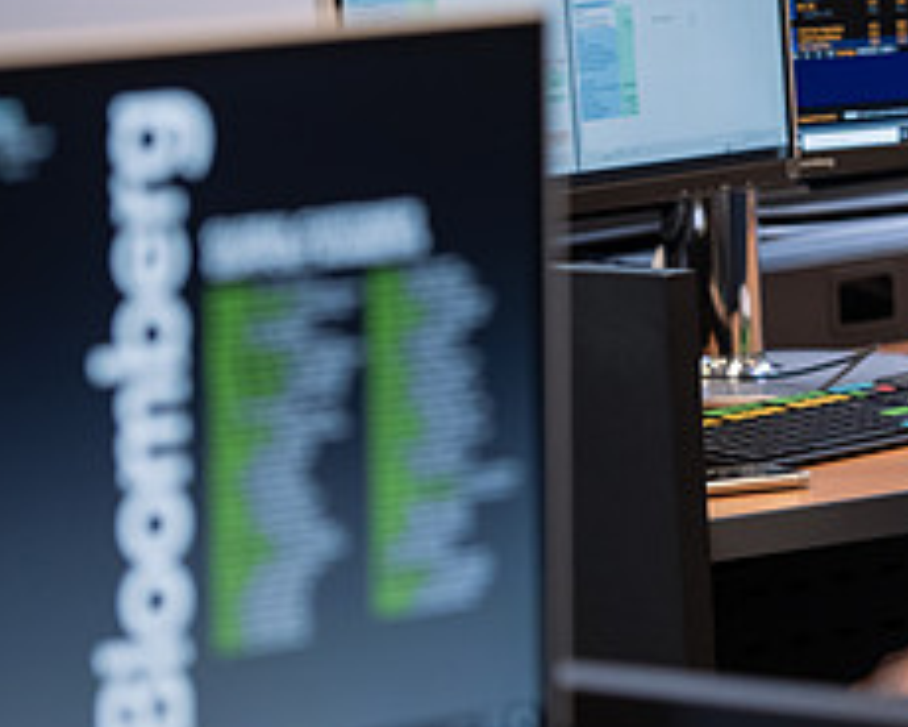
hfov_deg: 6.8
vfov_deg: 5.4
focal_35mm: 284
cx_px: 1070
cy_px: 286
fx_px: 7632
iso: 1250
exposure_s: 1/160
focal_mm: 120
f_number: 4
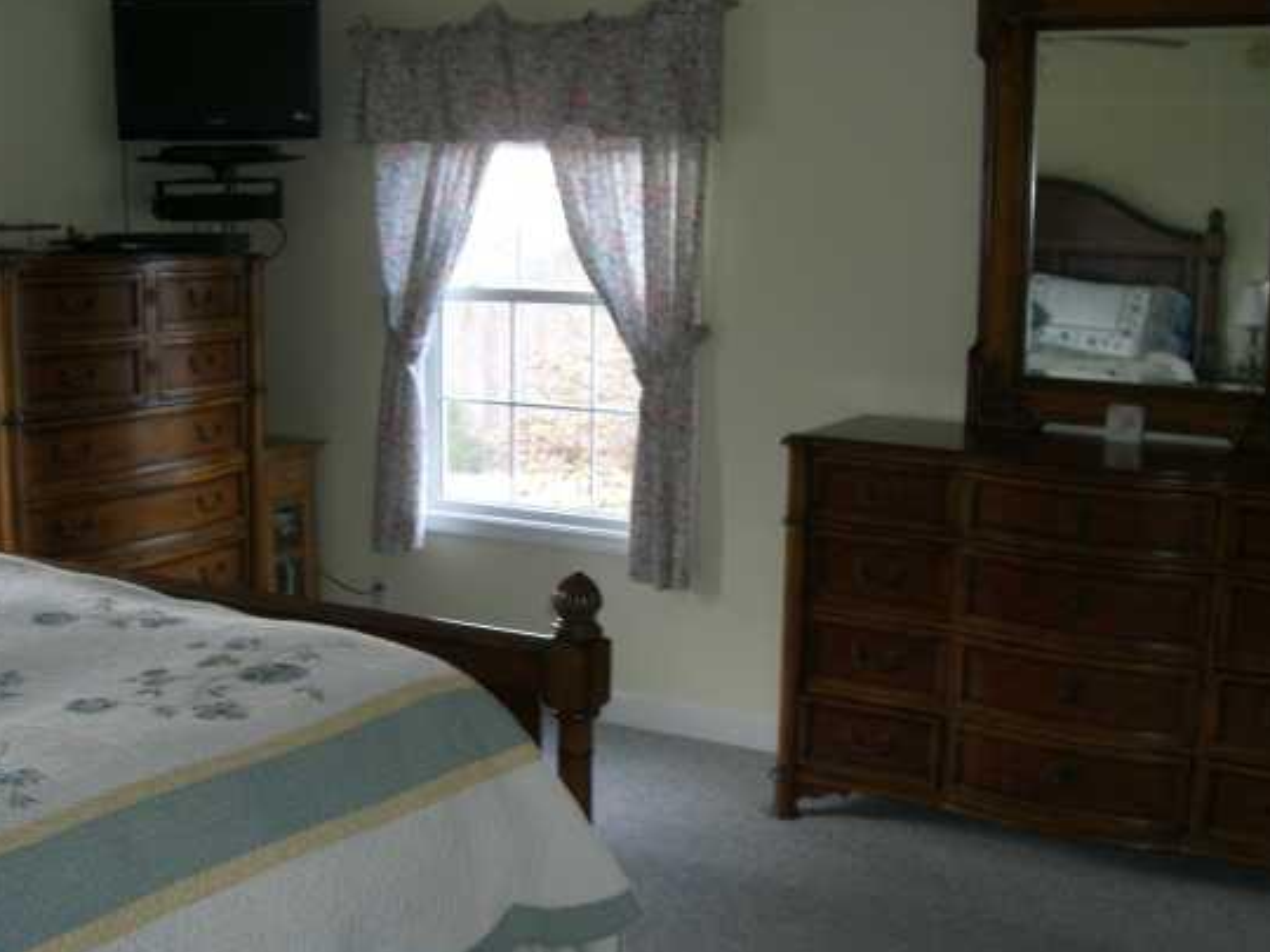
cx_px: 626
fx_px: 1651
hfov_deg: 42.1
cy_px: 557
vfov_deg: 32.1
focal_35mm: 45
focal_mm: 6.2
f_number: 2.7
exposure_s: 1/60
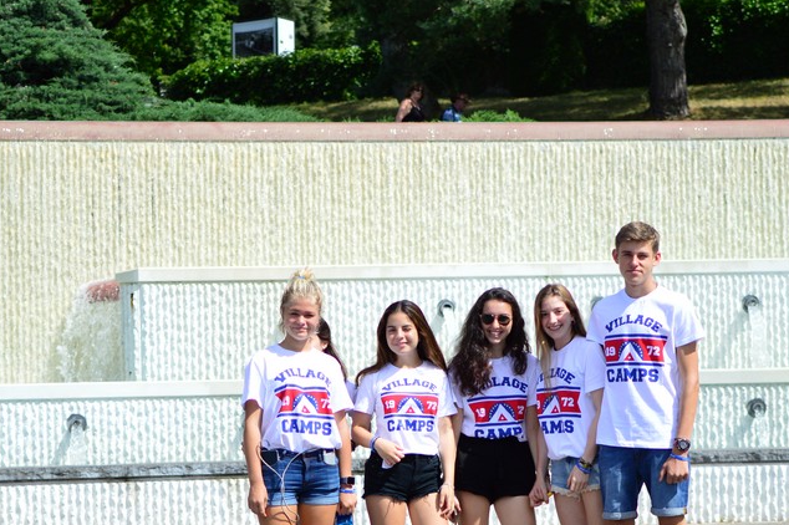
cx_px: 484
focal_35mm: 85
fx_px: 1858
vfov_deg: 16.0
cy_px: 371
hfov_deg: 23.9
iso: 100
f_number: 1.8
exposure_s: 1/4000
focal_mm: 35
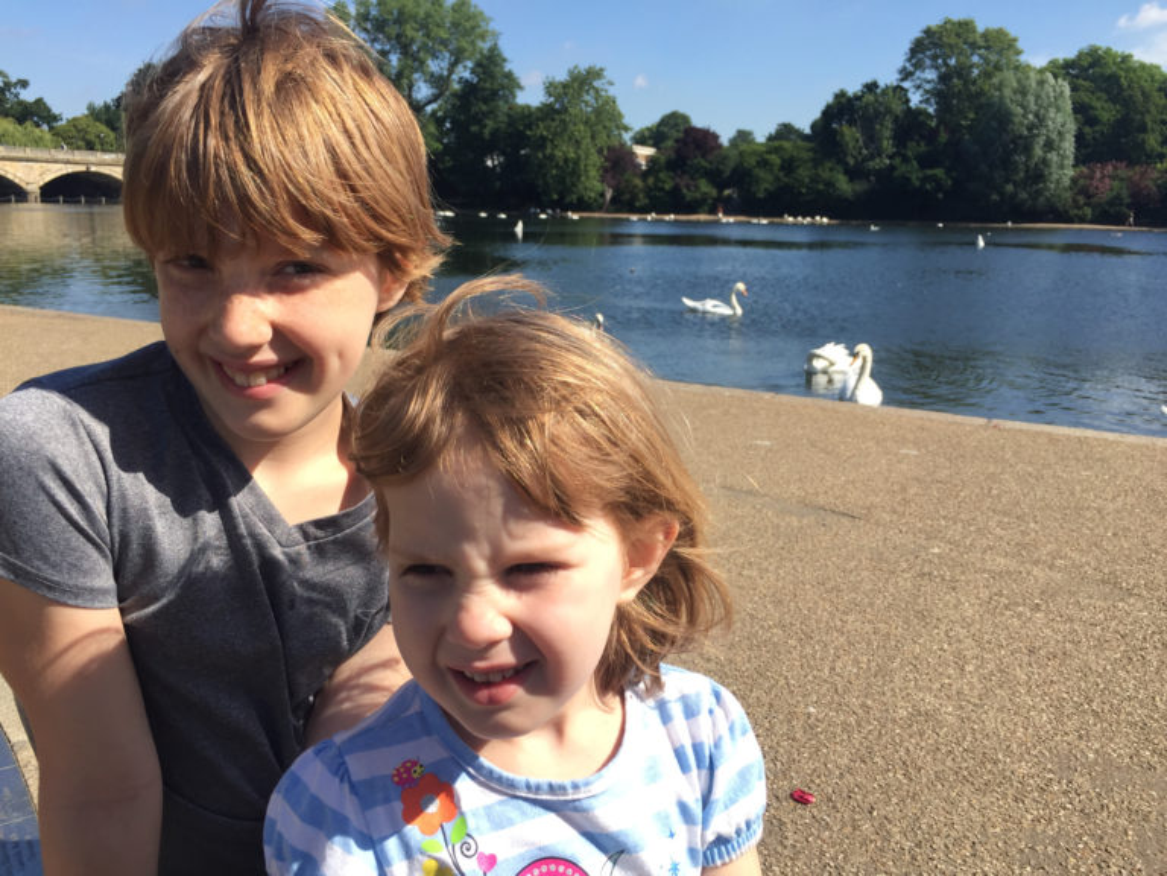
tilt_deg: -14.2
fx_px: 978
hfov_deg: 61.7
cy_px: 438
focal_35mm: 29
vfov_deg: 48.2
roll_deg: -1.0
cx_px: 584
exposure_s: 1/1412
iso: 32
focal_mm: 4.15
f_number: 2.2
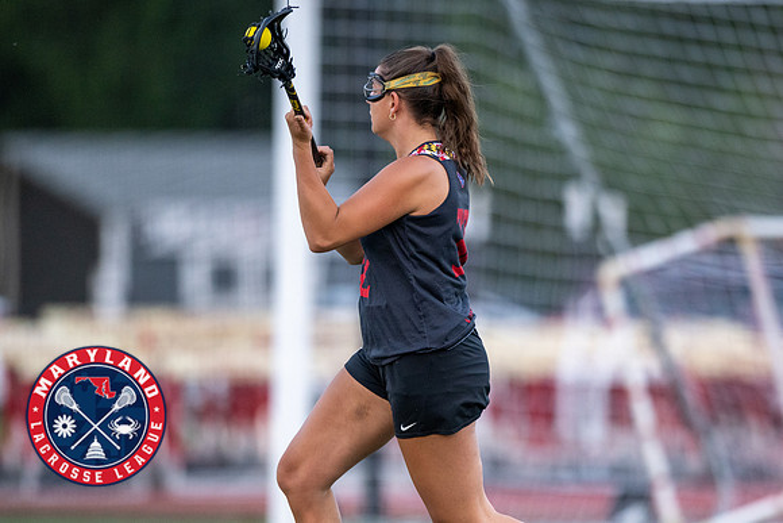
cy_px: 339
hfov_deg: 3.7
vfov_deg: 2.5
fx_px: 12031
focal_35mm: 553
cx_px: 515
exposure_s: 1/1250
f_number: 2.8
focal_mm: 400
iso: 2200
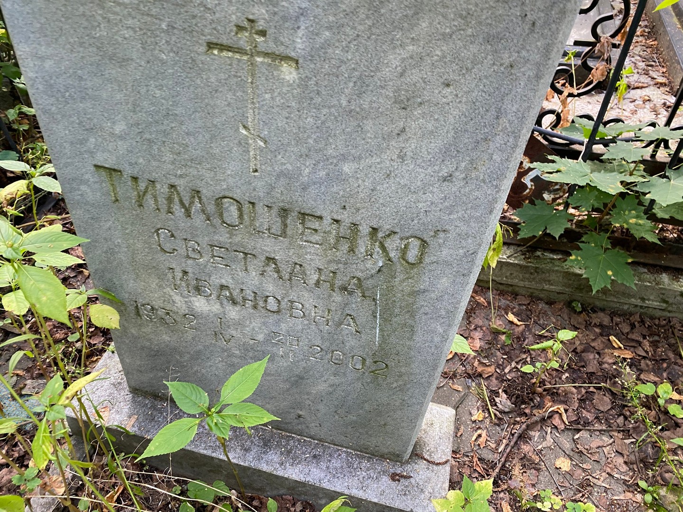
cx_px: 342
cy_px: 256
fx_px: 513
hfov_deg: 67.3
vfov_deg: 53.1
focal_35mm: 26
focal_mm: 4.25
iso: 125
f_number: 1.8
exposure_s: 1/70
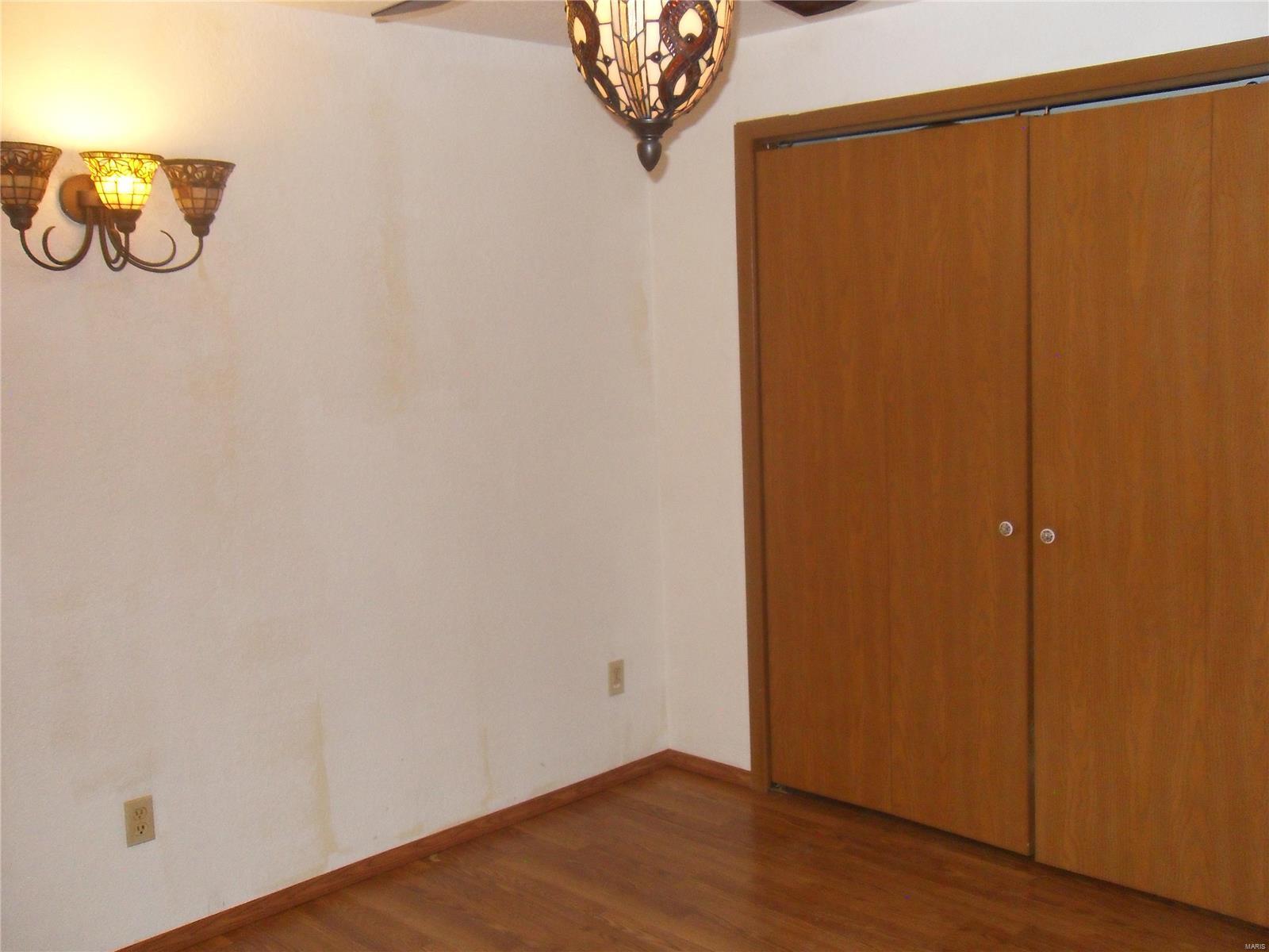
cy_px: 476
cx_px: 634
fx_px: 1283
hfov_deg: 52.6
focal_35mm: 35
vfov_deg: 40.7
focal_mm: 6.3
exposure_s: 1/45
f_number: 3.5
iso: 400
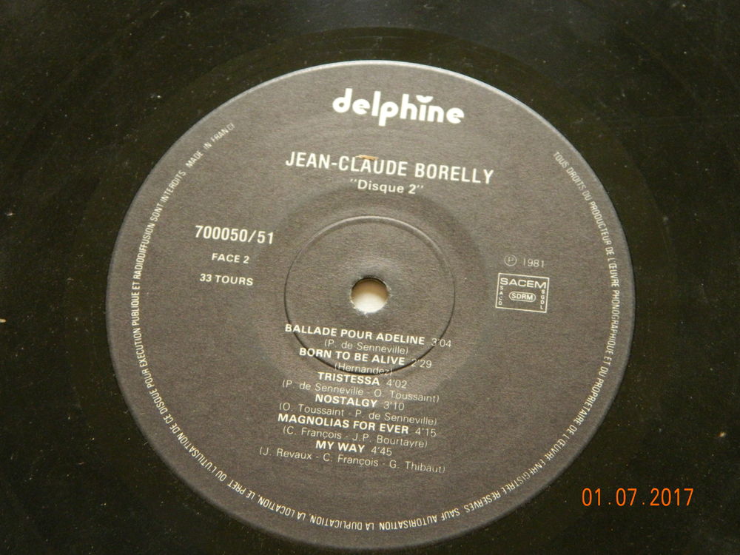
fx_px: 2202
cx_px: 370
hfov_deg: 19.1
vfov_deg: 14.4
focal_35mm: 103
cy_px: 278
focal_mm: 18.6
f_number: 4.5
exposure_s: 1/15
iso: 400
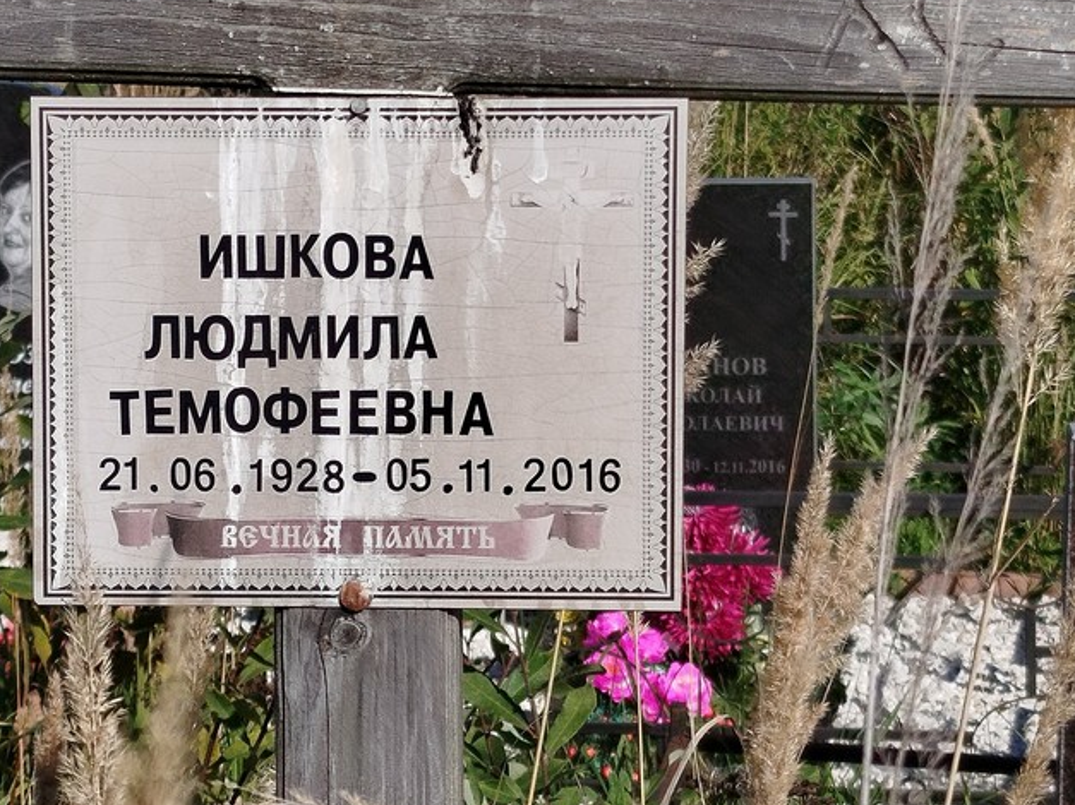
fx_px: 1149
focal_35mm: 37
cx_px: 398
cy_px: 433
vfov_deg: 38.6
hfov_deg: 49.6
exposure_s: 1/1184
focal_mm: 5.31
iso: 50
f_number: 1.7
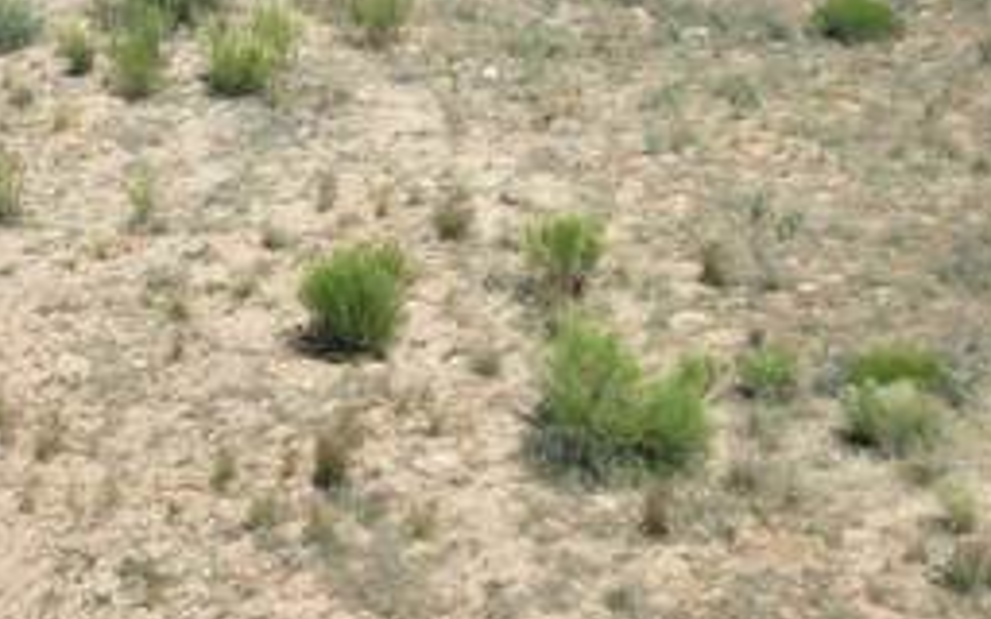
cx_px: 333
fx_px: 3430
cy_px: -282
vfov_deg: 10.0
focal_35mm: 127
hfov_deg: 16.4
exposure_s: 1/3000
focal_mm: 6.72
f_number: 1.7
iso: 110
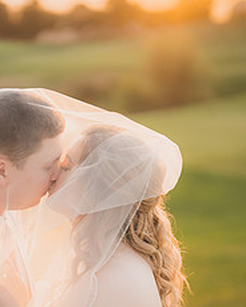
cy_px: 238
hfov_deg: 16.6
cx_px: 55
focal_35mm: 92
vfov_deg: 20.6
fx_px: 837
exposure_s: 1/400
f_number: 1.2
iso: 125
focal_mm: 50
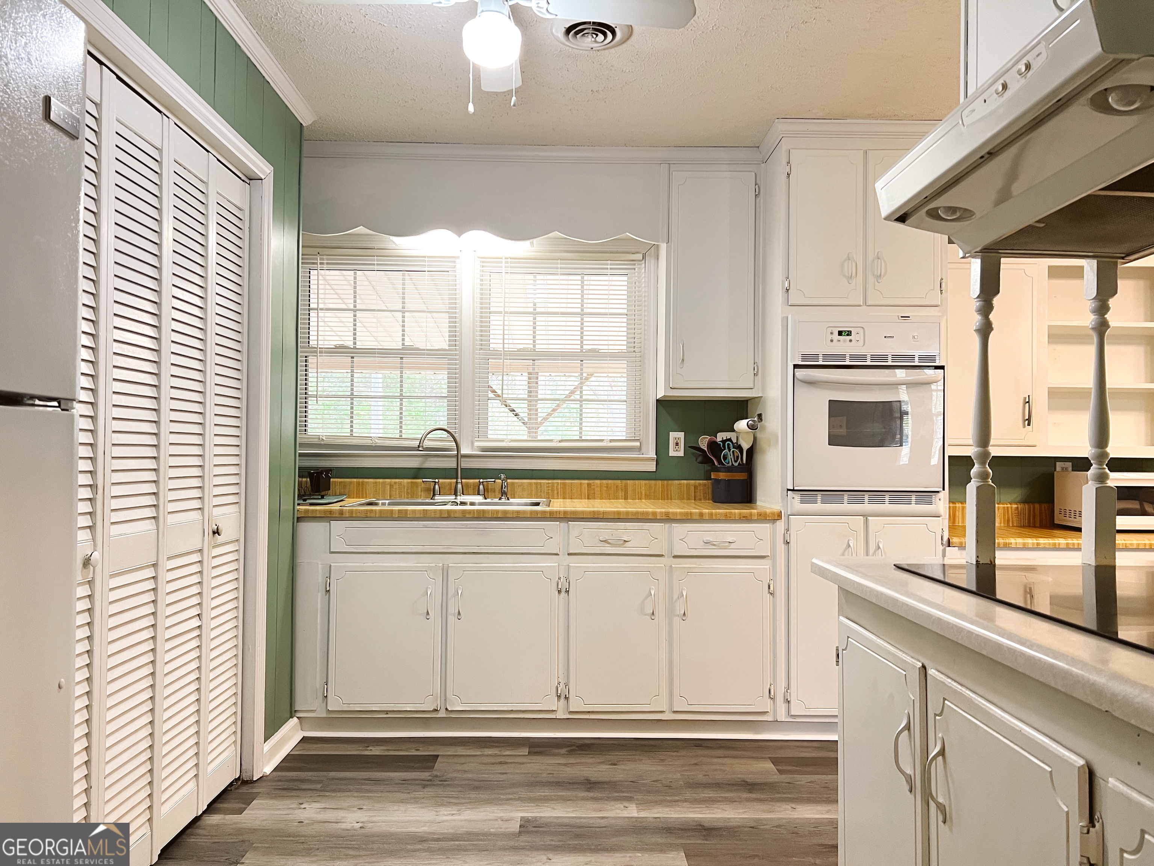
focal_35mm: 26
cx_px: 577
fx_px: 867
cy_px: 433
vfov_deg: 53.1
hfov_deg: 67.3
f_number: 1.5
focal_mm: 5.7
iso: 125
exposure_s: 1/60
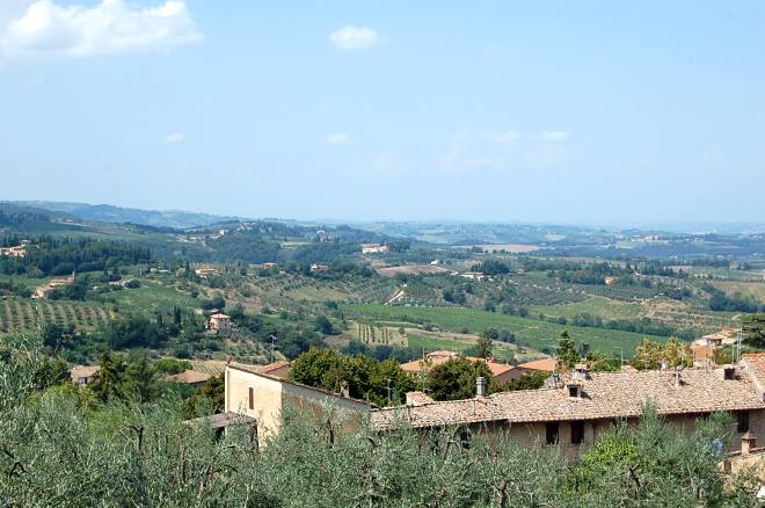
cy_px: 254
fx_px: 1432
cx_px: 382
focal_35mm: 68
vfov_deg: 20.1
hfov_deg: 29.9
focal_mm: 45
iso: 200
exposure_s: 1/250
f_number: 10
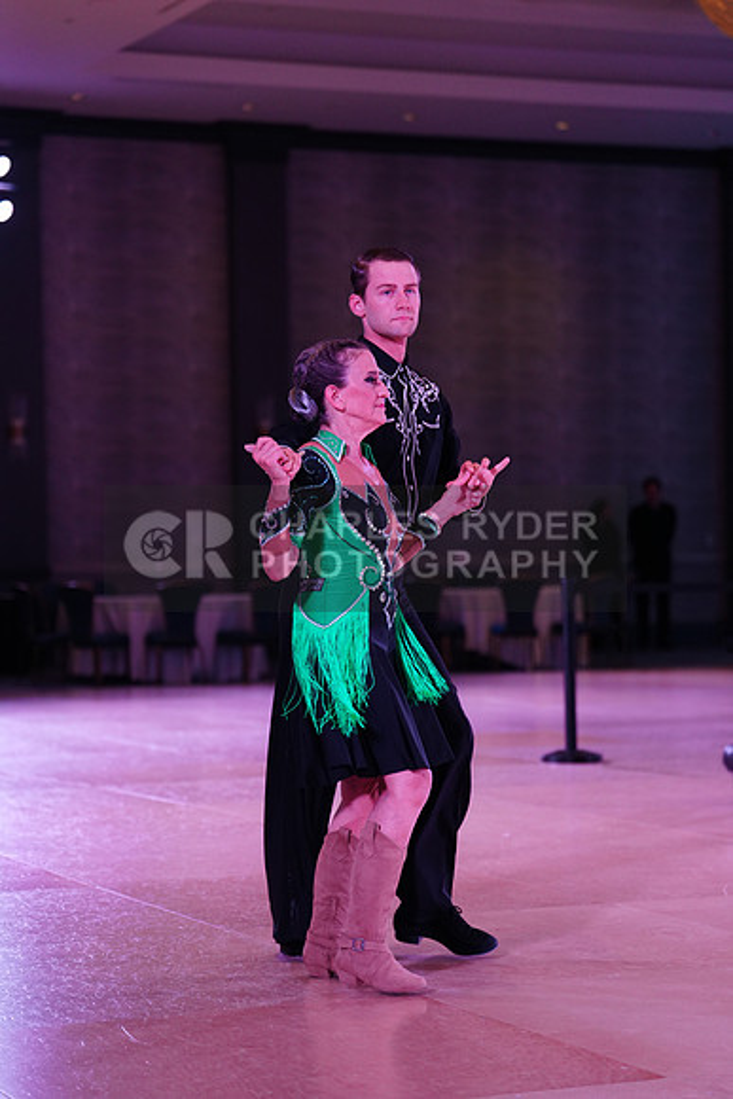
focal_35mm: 86
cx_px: 366
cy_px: 550
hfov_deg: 15.9
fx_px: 2625
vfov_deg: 23.6
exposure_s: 1/500
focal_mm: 86
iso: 1600
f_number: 2.8
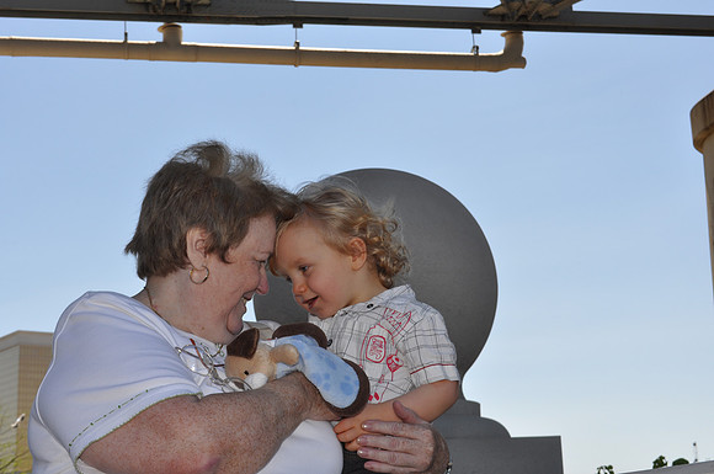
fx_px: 1188
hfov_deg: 33.4
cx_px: 357
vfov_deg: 22.6
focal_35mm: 60
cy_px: 237
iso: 200
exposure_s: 1/200
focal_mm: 40
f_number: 13
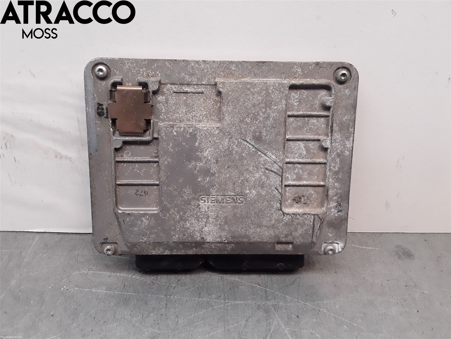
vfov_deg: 49.7
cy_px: 170
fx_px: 365
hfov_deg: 63.4
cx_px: 226
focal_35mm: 28
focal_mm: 2.91
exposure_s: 1/138
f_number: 1.9
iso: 100
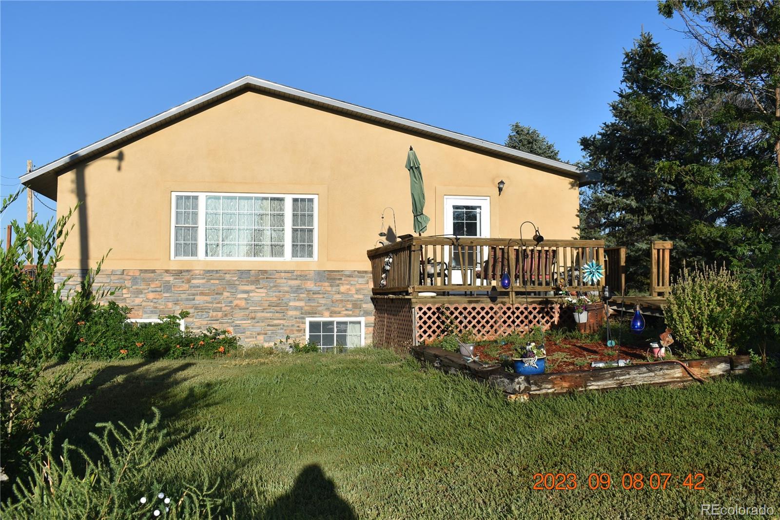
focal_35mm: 36
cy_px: 260
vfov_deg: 36.9
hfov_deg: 53.1
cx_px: 390
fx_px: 780
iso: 100
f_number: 8
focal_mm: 24
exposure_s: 1/320
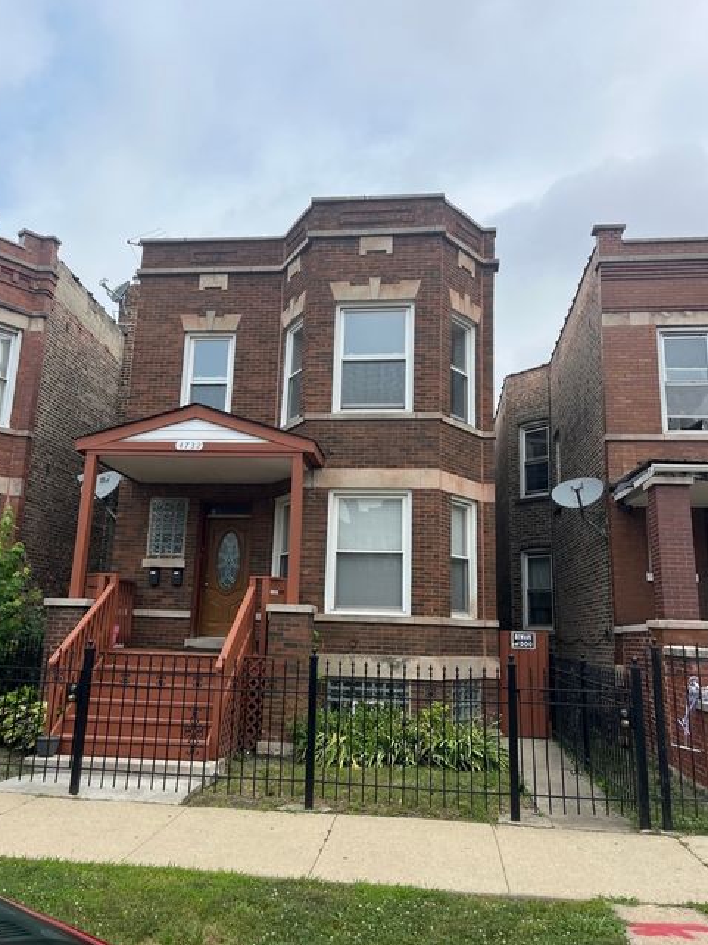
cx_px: 346
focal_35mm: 27
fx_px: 737
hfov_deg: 51.3
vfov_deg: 65.3
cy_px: 461
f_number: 1.6
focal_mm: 5.1
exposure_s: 1/3215
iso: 50
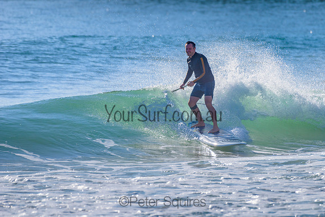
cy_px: 84
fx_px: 5535
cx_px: 199
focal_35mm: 613
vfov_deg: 2.2
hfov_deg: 3.4
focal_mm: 500
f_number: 5.6
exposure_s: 1/2000
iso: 110
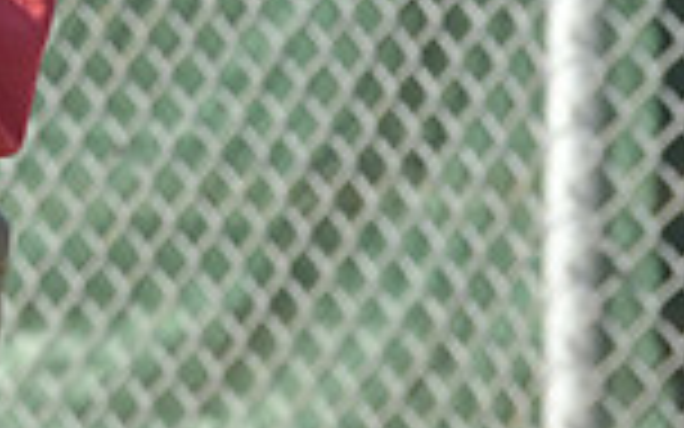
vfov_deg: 1.7
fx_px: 14466
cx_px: -549
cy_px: -423
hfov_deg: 2.7
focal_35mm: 776
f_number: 7.1
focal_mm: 200
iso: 400
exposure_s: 1/640
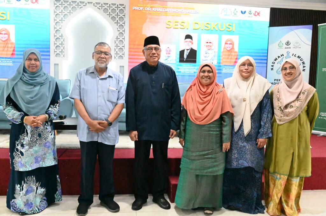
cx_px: 163
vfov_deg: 42.3
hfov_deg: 60.3
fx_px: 280
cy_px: 108
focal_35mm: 31
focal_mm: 31
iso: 51200
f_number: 7.1
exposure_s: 1/500
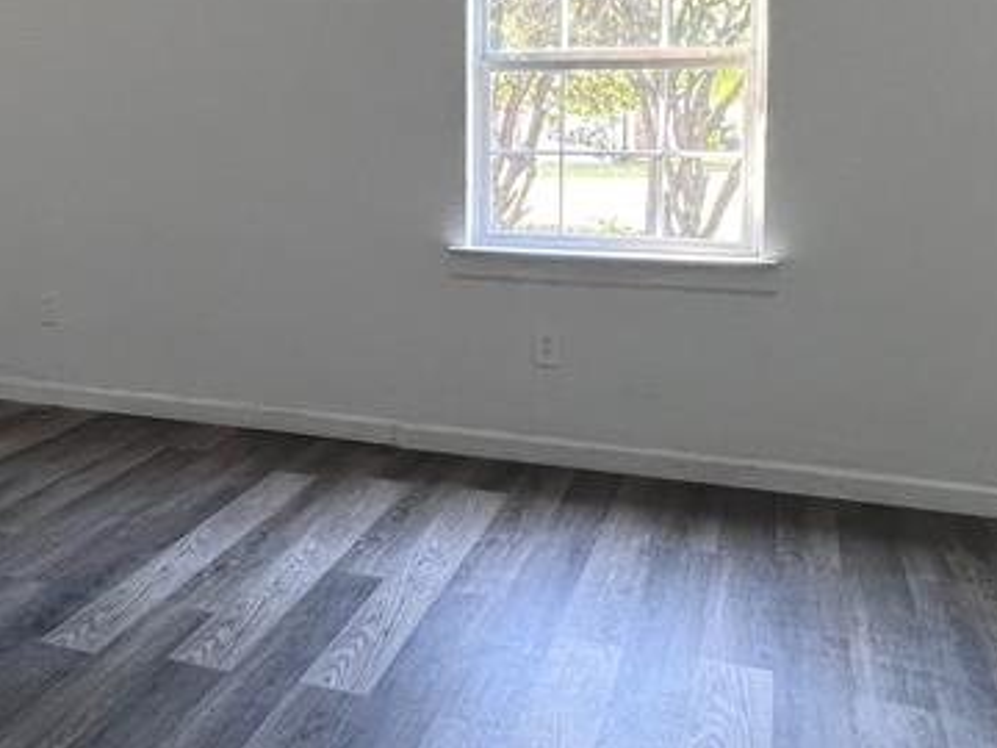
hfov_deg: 49.0
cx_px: 307
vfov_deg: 37.9
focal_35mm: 37
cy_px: 202
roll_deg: +0.5
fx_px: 1066
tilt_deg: -5.0
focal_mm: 1.57
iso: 250
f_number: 1.8
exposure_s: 1/63
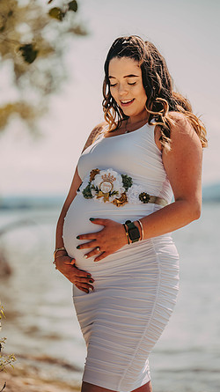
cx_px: 111
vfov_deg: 15.0
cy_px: 197
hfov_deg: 8.5
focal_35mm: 143
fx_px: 1484
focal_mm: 135
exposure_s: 1/4000
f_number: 2.8
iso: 250
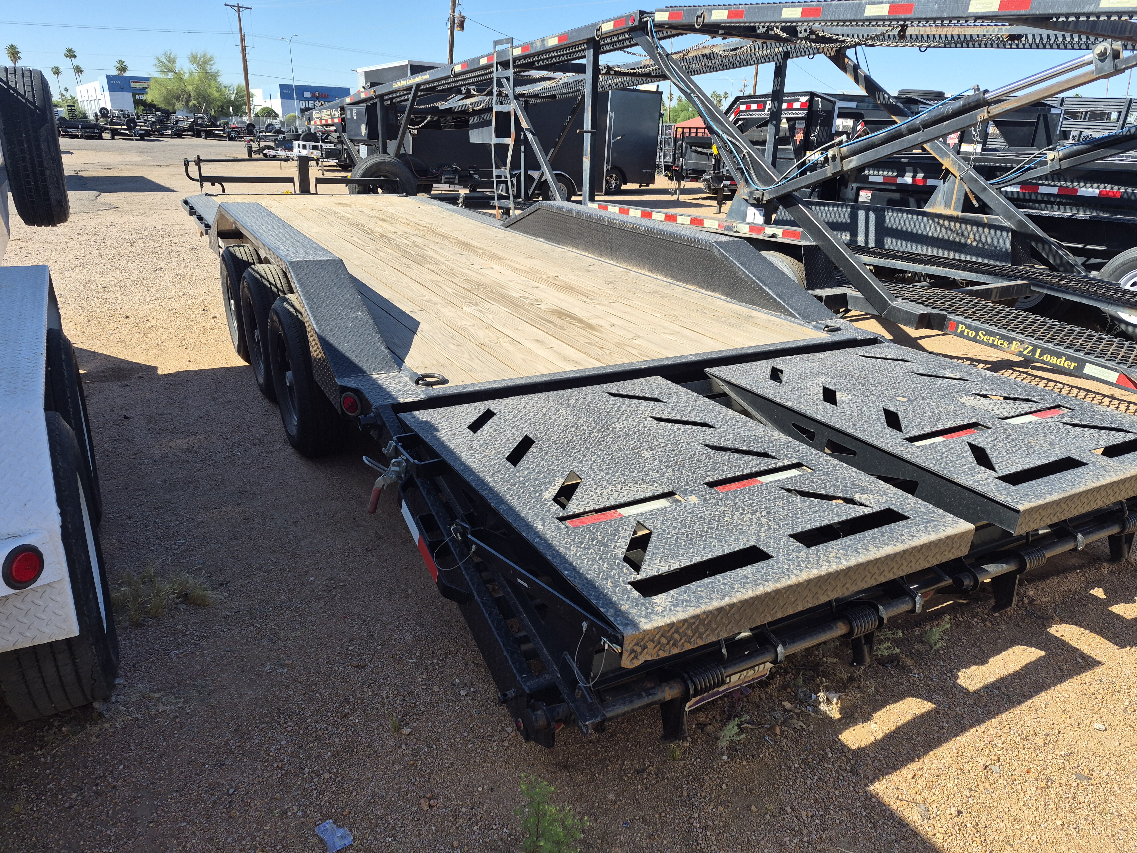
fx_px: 755
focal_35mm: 23
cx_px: 568
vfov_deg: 58.9
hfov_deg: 73.9
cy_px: 426
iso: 80
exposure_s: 1/3160
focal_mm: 5.4
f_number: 1.8
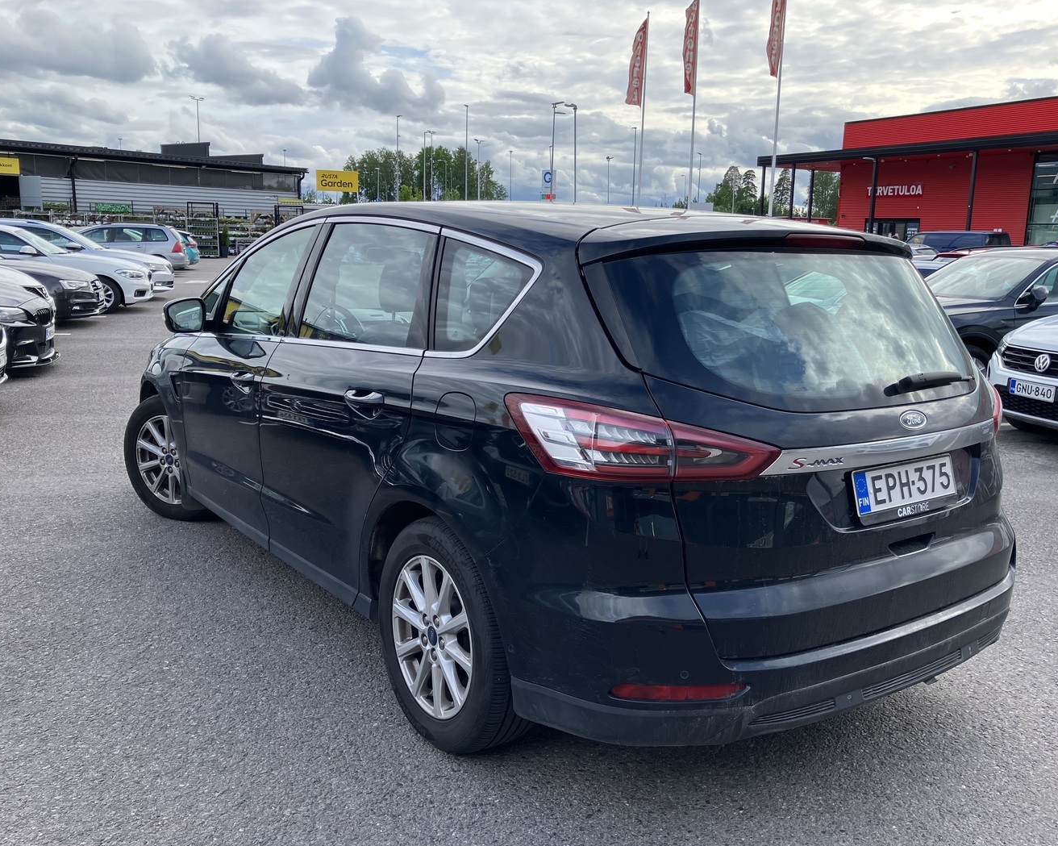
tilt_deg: -11.2
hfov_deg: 58.7
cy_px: 428
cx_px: 562
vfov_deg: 48.5
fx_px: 939
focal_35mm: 30
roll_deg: -1.8
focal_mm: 3.99
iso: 32
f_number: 1.8
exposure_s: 1/540
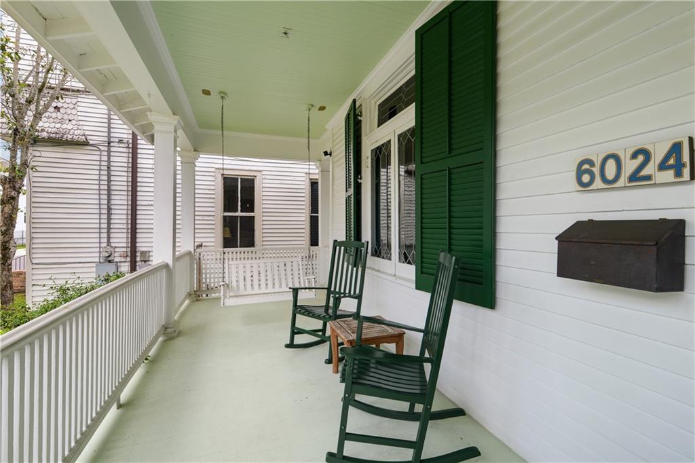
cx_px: 348
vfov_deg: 73.7
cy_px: 232
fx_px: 309
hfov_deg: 96.8
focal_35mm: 16
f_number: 11
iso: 400
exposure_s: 1/80
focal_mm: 16
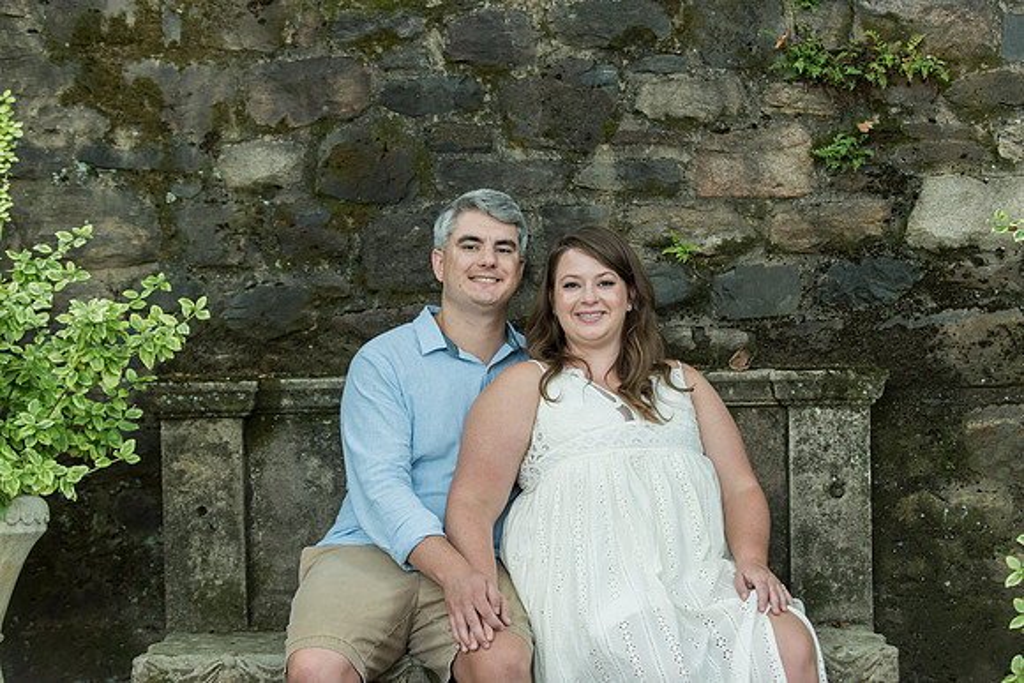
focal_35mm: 78
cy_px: 339
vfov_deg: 17.6
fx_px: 2211
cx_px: 524
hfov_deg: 26.1
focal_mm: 75
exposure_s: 1/125
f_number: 3.2
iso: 800
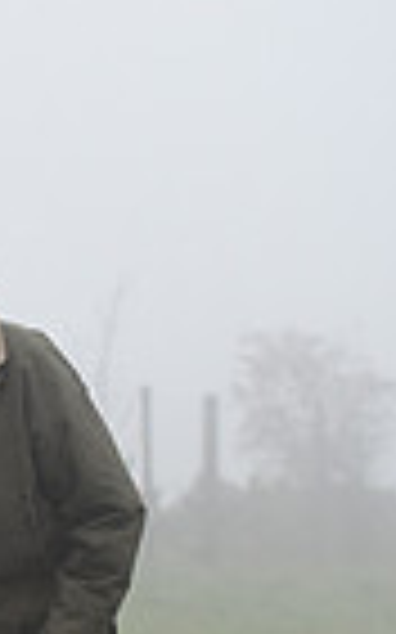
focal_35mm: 294
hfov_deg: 4.3
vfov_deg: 7.1
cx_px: -774
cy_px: 535
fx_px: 5082
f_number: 3.5
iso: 1800
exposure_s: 1/1000
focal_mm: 70
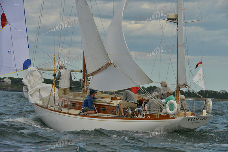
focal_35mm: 200
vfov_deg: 6.9
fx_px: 1267
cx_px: 114
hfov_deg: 10.3
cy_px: 76
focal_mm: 200
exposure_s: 1/1250
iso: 400
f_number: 9
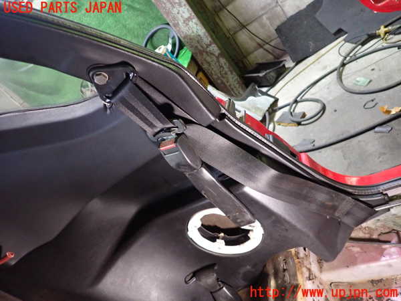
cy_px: 150
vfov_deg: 54.9
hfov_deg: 69.4
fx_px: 290
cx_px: 200
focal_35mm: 25
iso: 800
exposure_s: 1/30
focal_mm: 4.5
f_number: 2
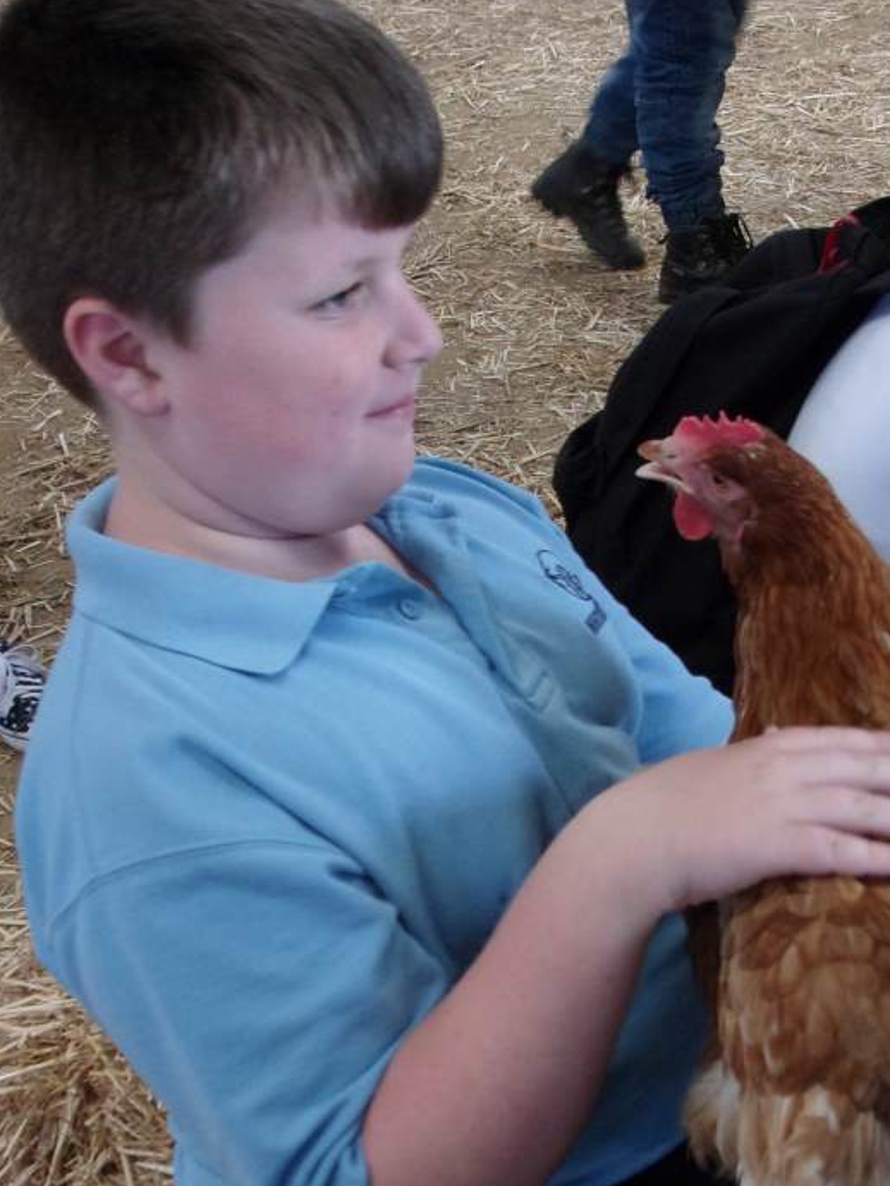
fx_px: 1747
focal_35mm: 51
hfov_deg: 28.5
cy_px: 798
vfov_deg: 37.1
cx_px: 552
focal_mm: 5.9
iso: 200
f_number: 3.7
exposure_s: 1/34
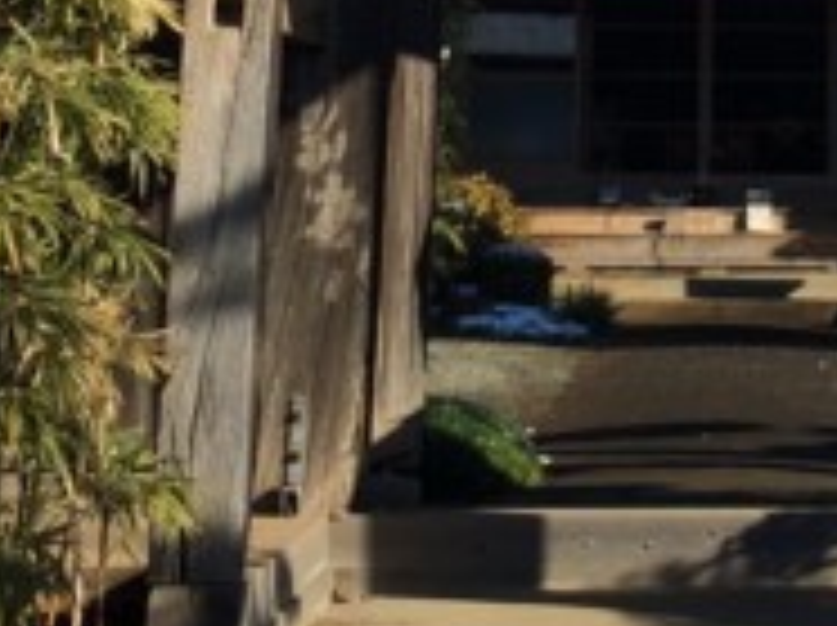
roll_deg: +2.0
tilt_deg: +9.5
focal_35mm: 125
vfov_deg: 11.3
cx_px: 882
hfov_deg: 15.4
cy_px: -360
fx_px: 3019
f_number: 2.2
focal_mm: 4.15
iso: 32
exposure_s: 1/2160
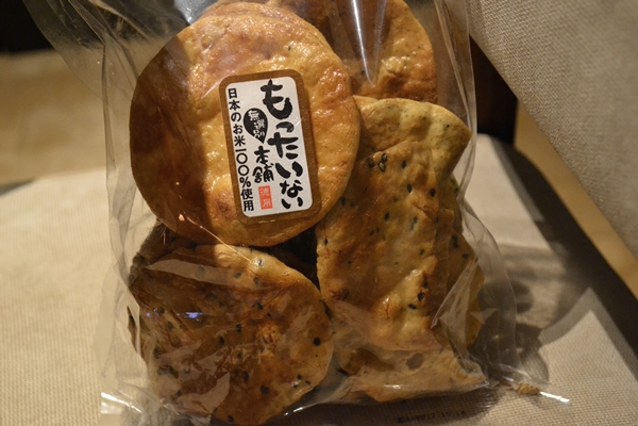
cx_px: 319
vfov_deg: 25.1
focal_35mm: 54
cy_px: 213
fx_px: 957
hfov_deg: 36.9
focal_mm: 36
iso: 3200
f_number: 5
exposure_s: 1/25
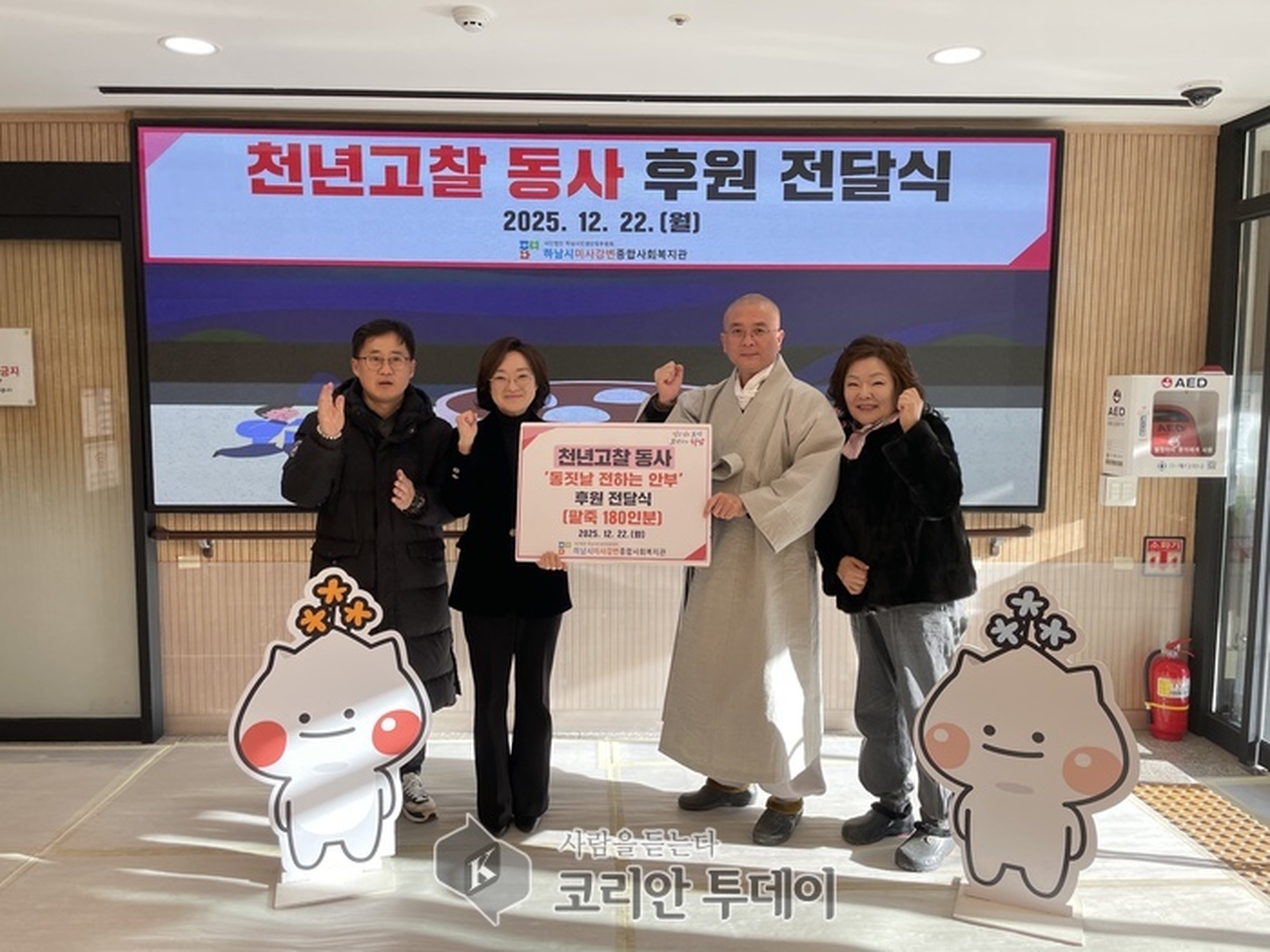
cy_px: 476
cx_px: 635
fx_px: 954
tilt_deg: -5.4
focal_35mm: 26
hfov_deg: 67.3
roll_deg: -0.4
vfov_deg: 53.1
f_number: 1.6
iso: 32
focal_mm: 4.2
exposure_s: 1/232
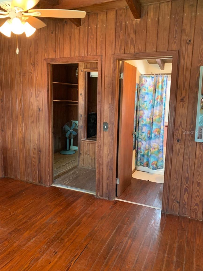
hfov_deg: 51.3
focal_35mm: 27
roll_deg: -1.6
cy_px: 132
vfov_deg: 65.3
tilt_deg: -9.6
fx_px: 211
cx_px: 98
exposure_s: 1/40
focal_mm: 4.25
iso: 400
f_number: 1.8
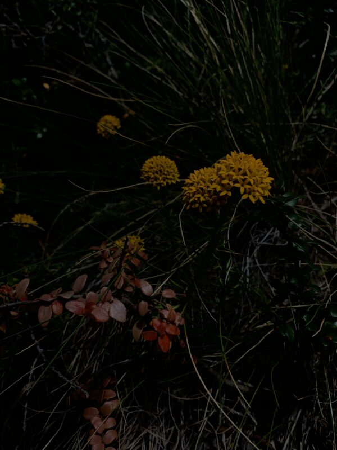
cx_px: 168
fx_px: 337
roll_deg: +0.8
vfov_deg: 67.3
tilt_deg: -5.7
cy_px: 225
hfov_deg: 53.1
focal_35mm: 26
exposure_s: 1/1880
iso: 25
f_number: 1.8
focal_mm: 4.25
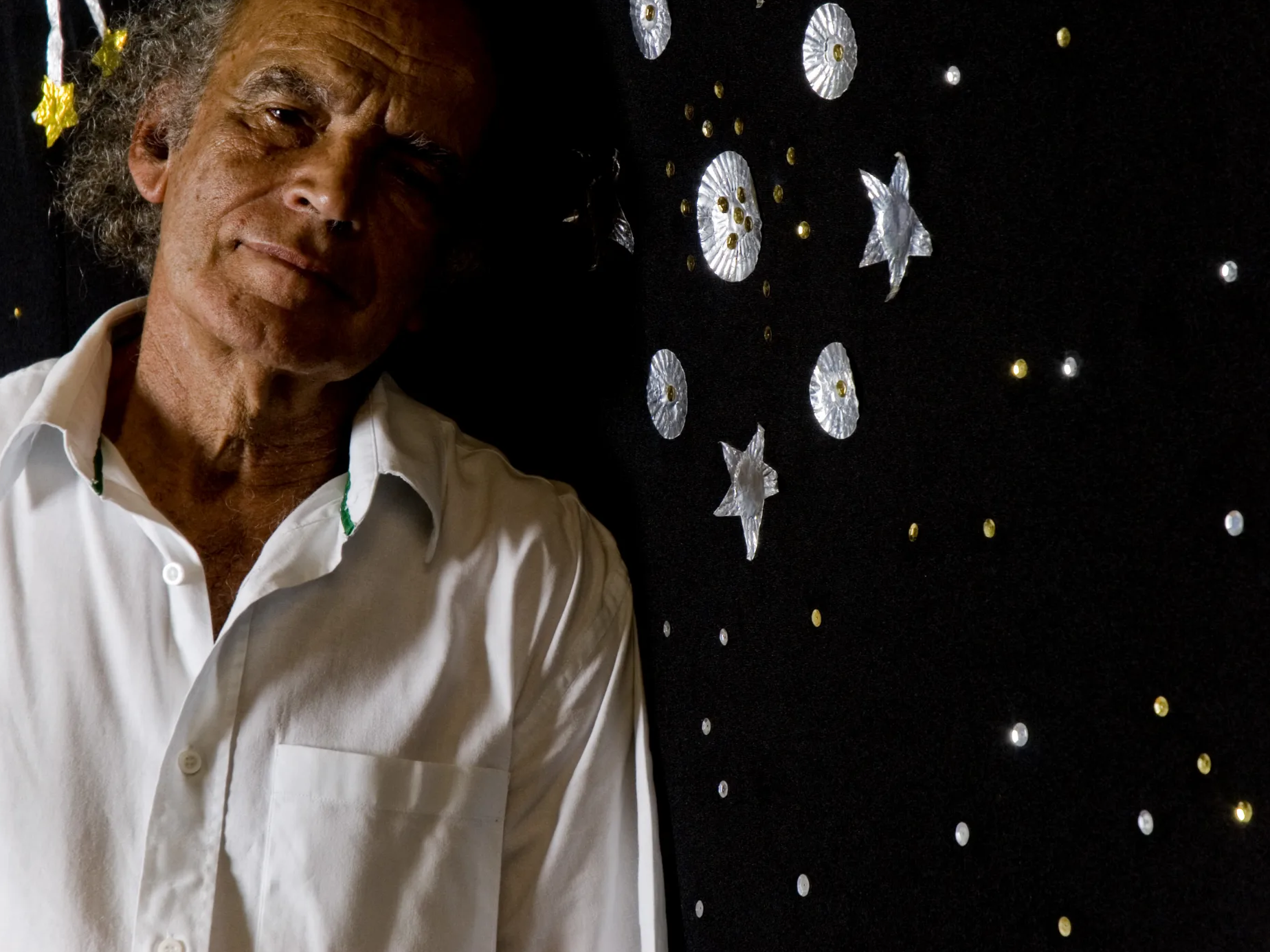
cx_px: 746
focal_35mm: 140
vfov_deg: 10.6
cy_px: 366
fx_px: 5136
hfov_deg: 14.1
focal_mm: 70
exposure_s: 1/60
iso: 200
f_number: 8
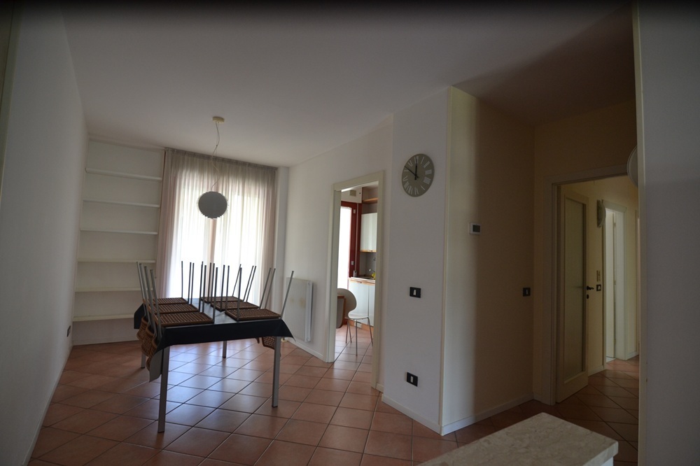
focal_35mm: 16
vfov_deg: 72.0
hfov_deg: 95.0
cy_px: 233
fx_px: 321
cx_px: 350
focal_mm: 11
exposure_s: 1/60
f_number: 3.2
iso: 400
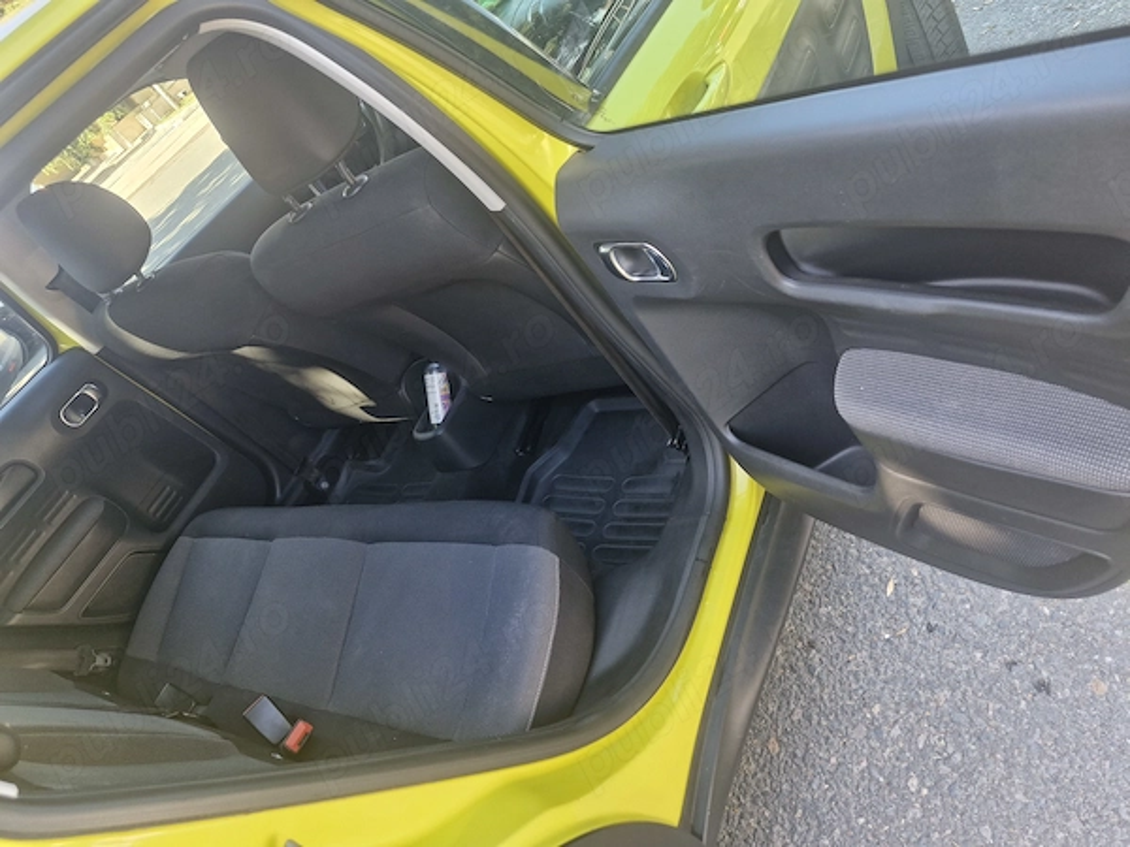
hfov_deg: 73.9
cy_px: 424
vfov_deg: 58.9
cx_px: 565
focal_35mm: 23
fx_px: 751
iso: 160
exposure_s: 1/180
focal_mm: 5.54
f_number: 1.8
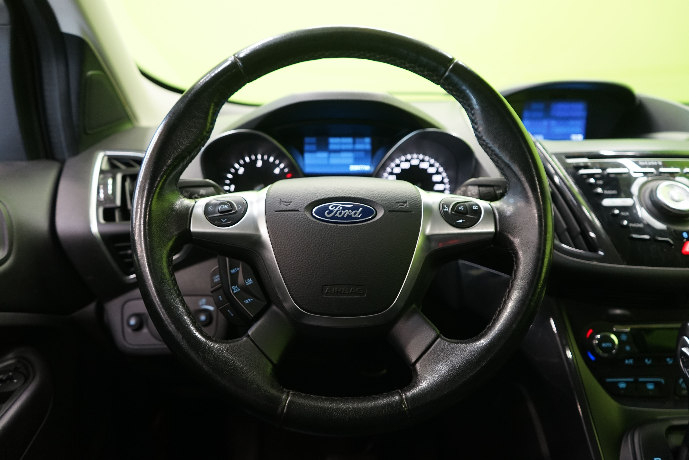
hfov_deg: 65.5
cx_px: 344
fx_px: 536
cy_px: 230
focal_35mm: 28
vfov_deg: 46.4
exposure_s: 1/20
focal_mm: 28
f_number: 4
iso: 1000
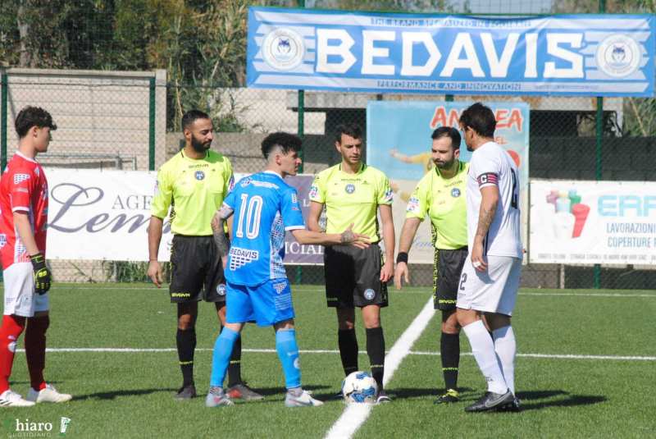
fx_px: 5472
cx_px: 328
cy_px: 220
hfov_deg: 6.9
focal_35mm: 300
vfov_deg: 4.6
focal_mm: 200
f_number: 11
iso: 1600
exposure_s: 1/4000
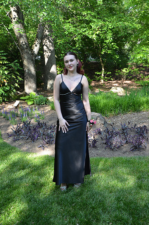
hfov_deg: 31.7
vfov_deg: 46.5
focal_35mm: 42
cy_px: 112
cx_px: 74
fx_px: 262
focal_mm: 28
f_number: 4.5
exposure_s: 1/80
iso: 160
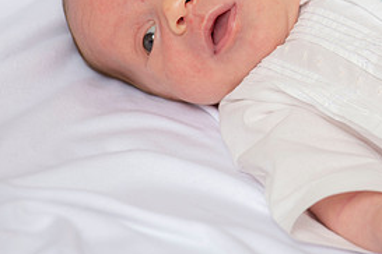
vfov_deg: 3.4
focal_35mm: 404
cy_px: 28
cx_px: 235
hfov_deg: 5.1
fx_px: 4287
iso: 200
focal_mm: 190
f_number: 6.3
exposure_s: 1/160
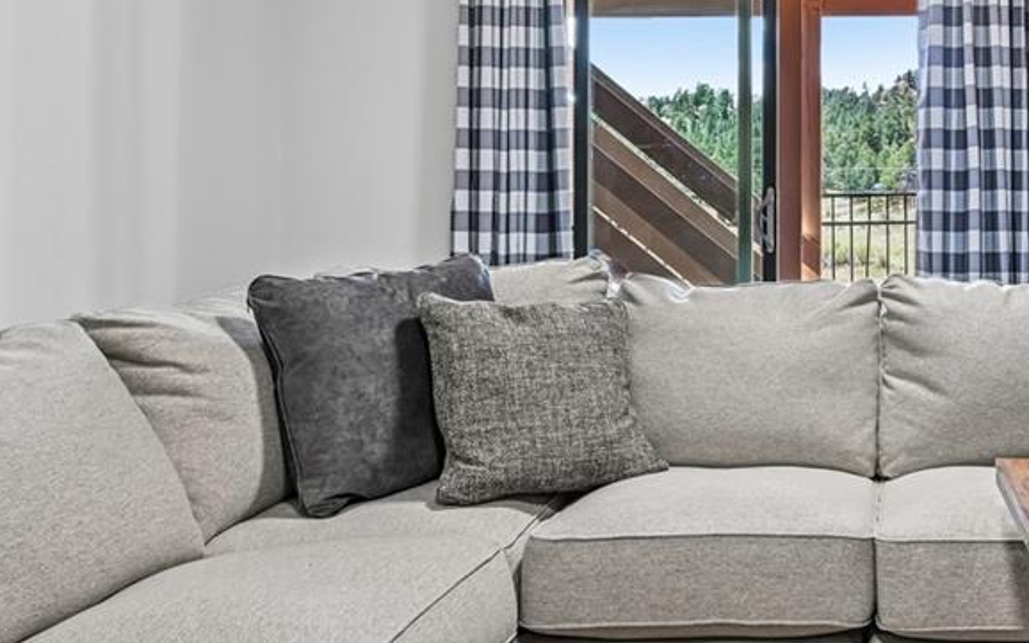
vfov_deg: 31.4
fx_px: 1122
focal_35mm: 40
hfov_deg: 45.7
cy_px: 153
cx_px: 879
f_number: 9
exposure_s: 1/15
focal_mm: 14
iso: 200
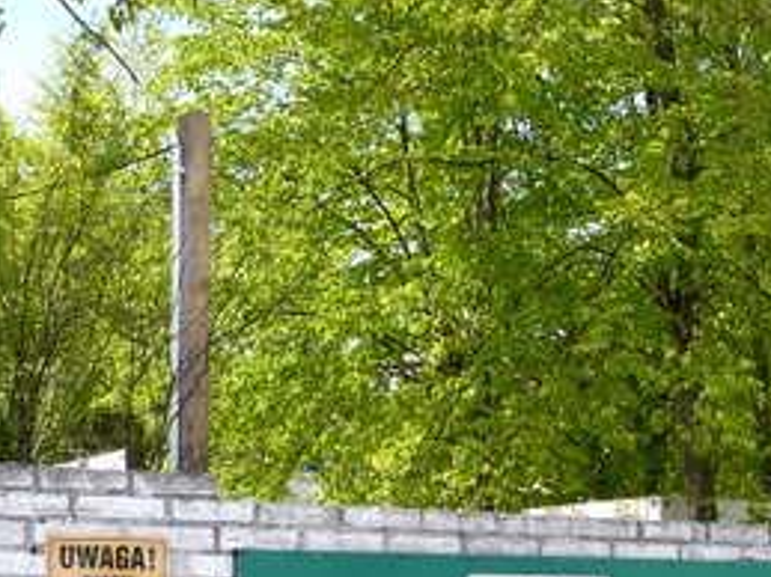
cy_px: 568
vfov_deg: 16.3
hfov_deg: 20.8
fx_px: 1981
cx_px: 875
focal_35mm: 89
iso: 100
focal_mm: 6
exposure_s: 1/200
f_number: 4
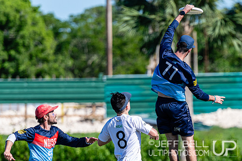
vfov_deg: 2.8
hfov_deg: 4.2
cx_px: 198
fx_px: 3298
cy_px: 125
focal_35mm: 491
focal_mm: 200
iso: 180
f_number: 3.2
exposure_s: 1/2500
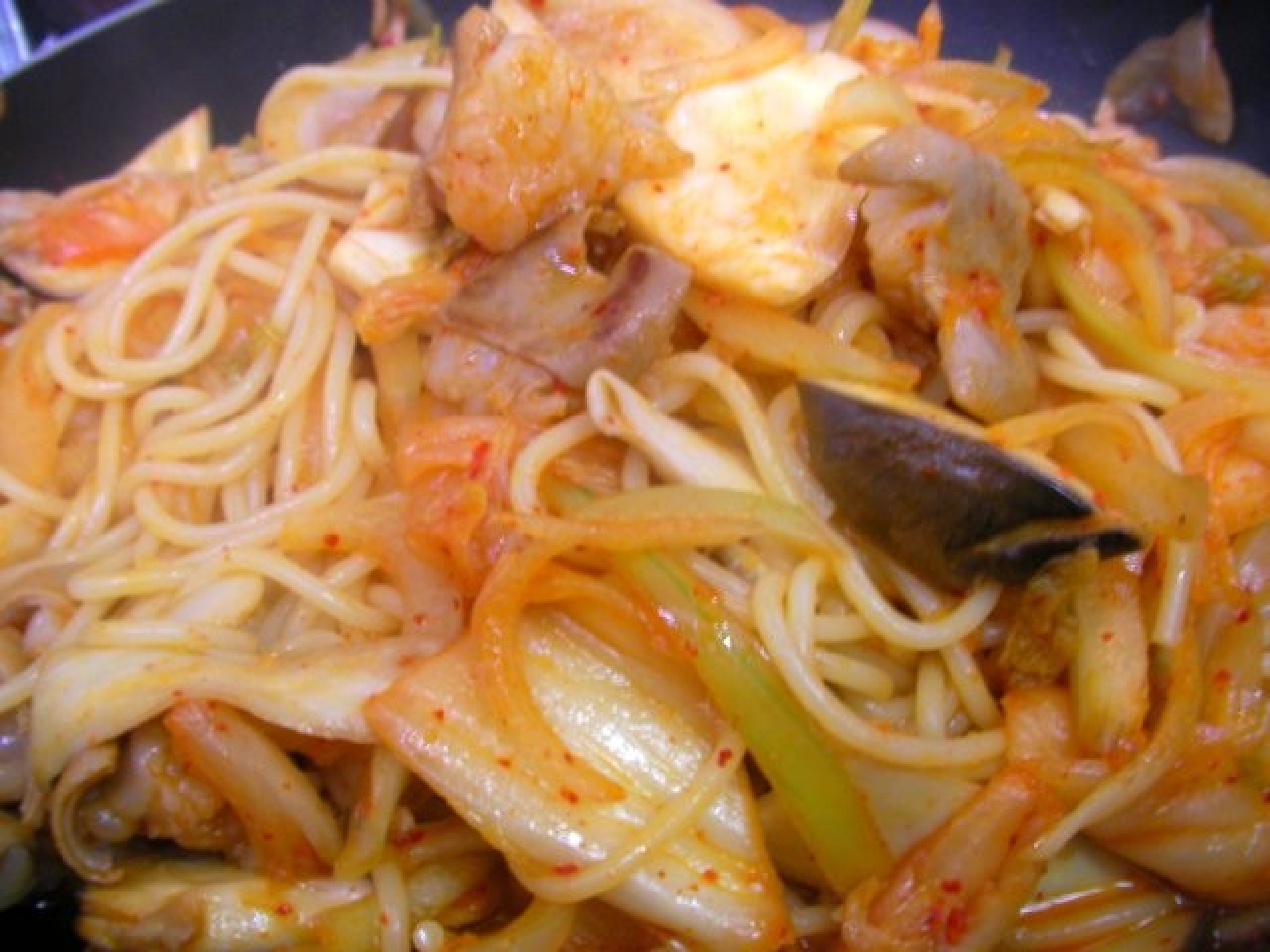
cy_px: 476
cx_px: 635
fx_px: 1504
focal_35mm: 41
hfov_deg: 45.8
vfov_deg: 35.1
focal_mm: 6.3
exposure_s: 1/8.1
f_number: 3.5
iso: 100
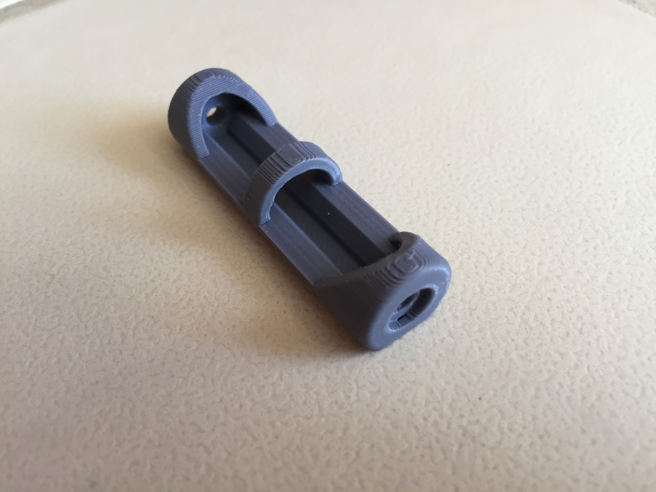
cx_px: 328
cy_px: 246
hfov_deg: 61.7
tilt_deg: -50.5
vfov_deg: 48.2
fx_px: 550
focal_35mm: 29
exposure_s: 1/40
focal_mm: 4.15
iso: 32
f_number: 2.2
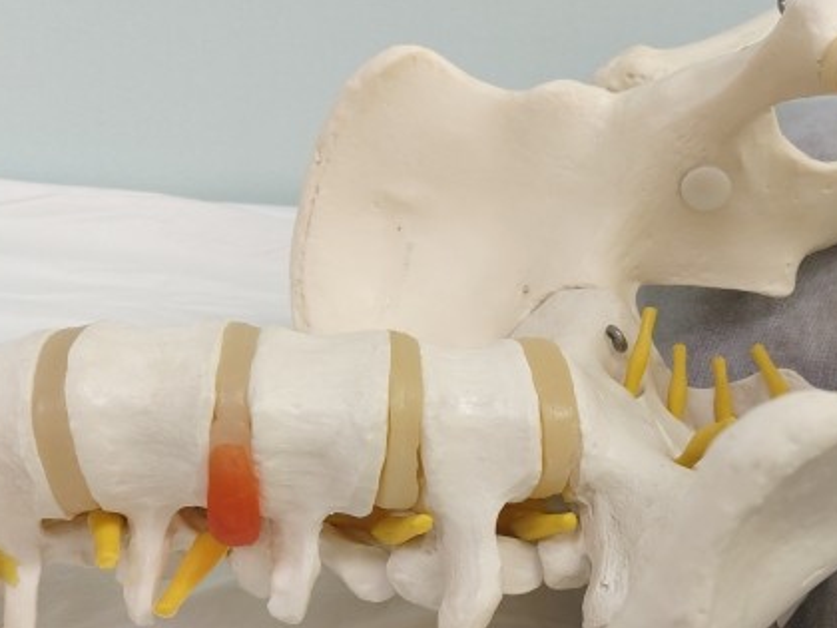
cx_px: 614
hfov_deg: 41.8
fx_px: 1064
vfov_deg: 32.6
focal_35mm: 44
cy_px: 418
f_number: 2
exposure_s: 1/60
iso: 80
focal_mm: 4.58
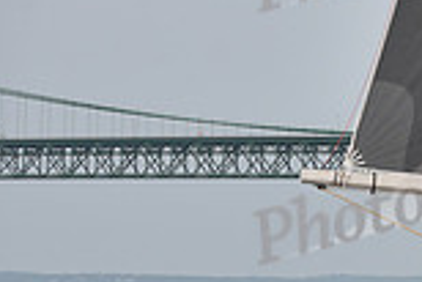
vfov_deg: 5.2
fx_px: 3098
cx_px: 784
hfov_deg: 7.5
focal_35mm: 264
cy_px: 297
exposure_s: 1/1000
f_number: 5
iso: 250
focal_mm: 70
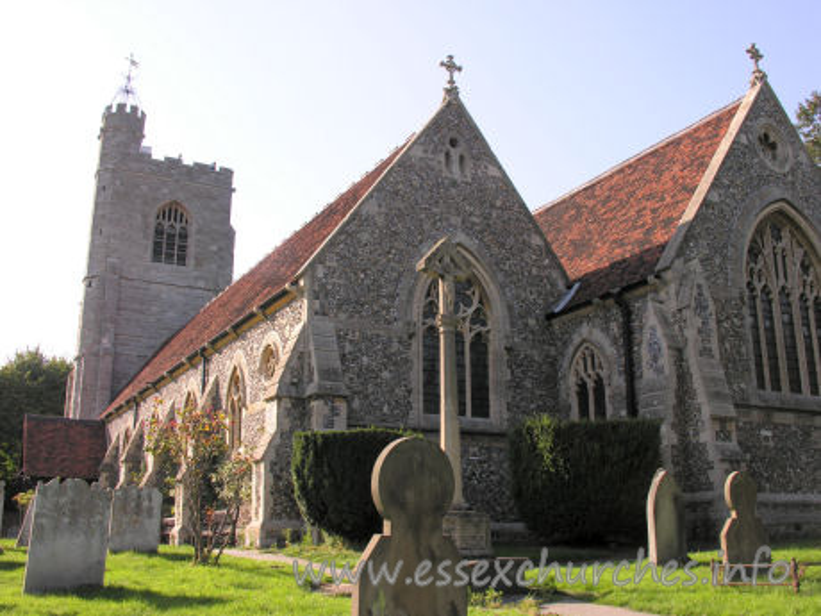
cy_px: 308
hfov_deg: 52.6
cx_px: 410
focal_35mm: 35
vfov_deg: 40.7
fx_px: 830
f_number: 5
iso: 50
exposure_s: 1/144
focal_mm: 8.9
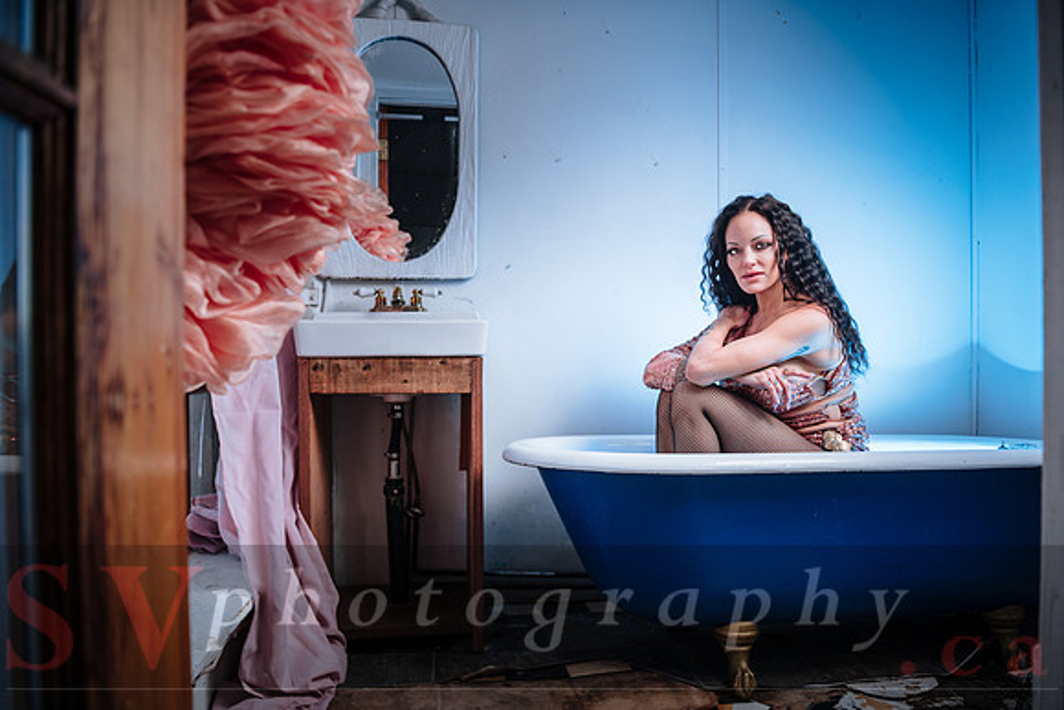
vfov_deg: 49.7
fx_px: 765
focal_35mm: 26
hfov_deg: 69.5
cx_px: 569
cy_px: 375
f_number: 3.2
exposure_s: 1/250
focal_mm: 24
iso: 64
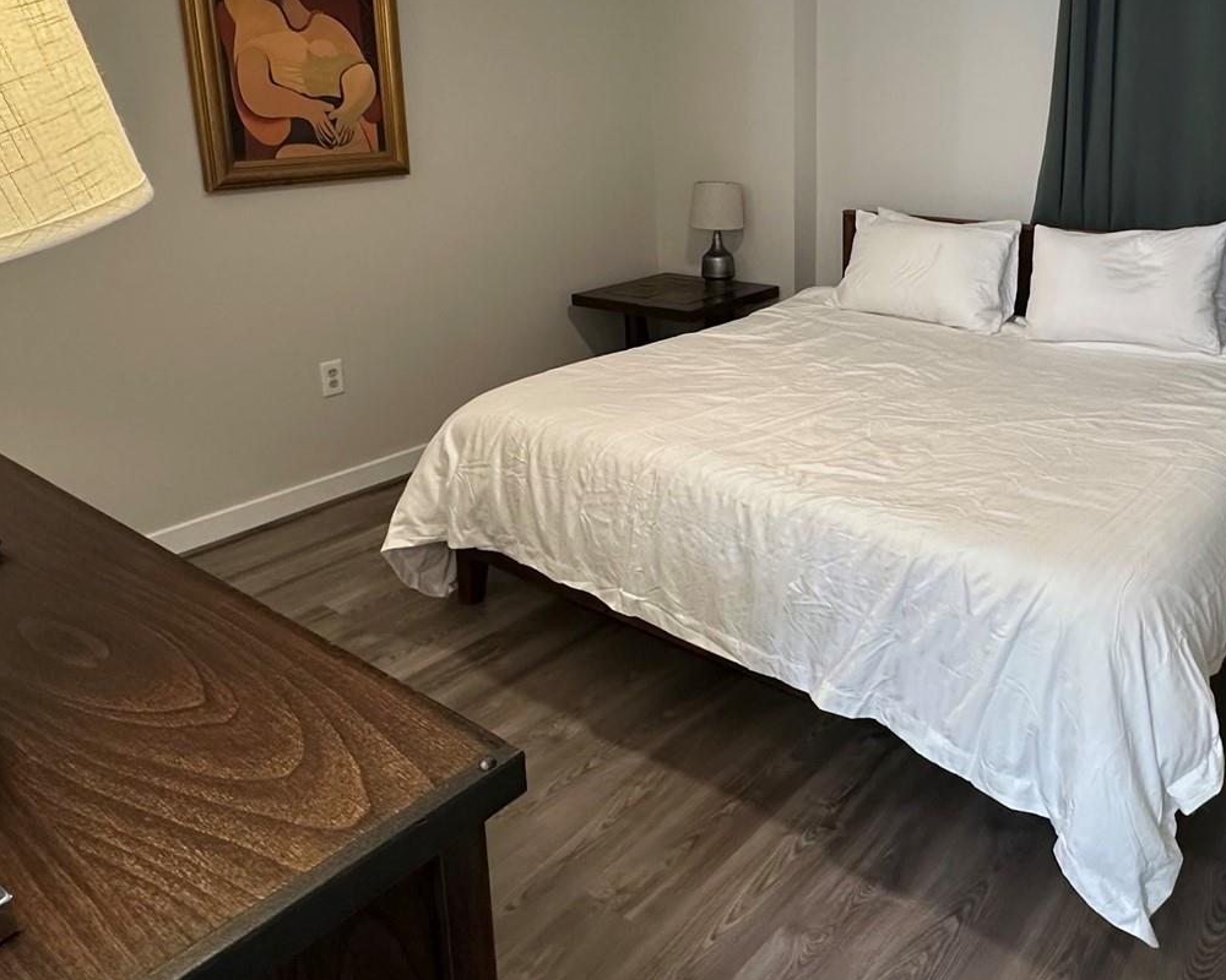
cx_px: 802
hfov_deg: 60.9
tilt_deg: -11.7
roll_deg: +0.7
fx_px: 1016
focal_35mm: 28
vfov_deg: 50.4
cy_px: 307
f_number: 2.2
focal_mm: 2.22
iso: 250
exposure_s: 1/60
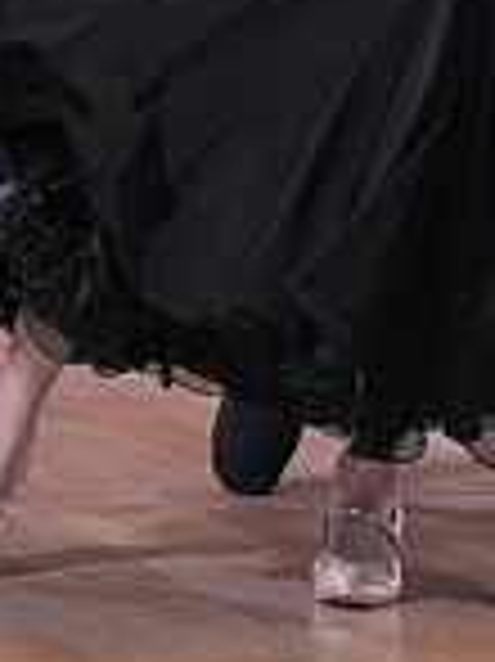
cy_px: -203
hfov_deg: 4.1
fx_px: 6893
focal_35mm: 361
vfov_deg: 5.5
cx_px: 502
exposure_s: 1/200
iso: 2500
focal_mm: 95
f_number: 5.6
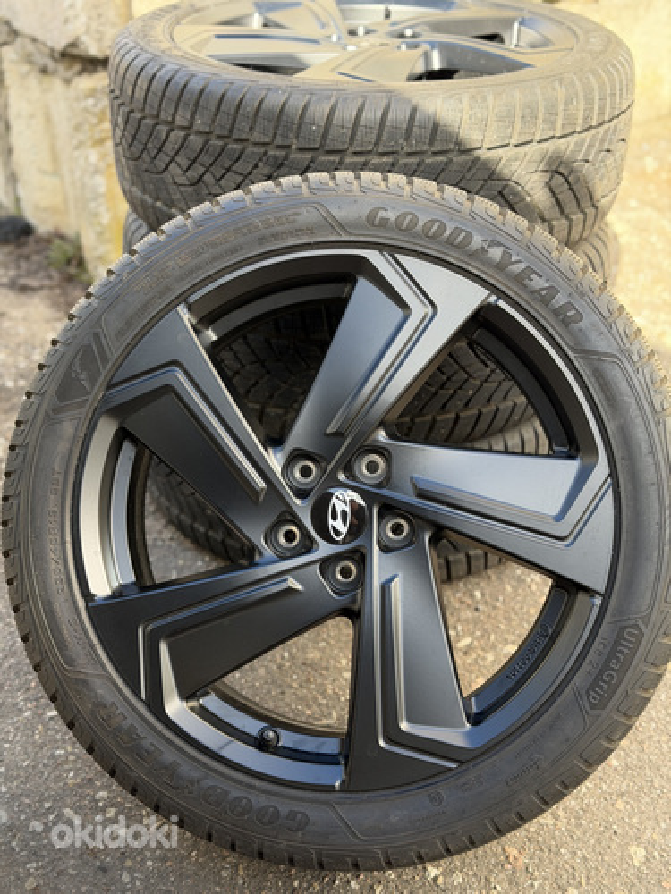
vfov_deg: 39.7
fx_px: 1241
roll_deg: -1.0
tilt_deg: -31.8
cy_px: 447
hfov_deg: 30.3
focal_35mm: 48
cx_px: 336
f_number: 1.78
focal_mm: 6.76
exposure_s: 1/299
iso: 80
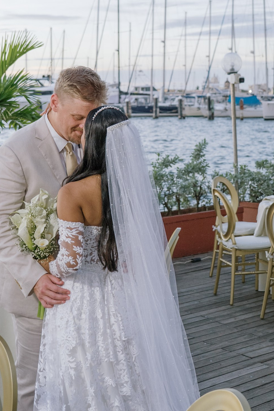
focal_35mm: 67
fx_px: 765
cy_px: 166
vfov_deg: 30.0
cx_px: 182
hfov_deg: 20.2
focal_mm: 24
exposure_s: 1/200
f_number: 2.8
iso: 200
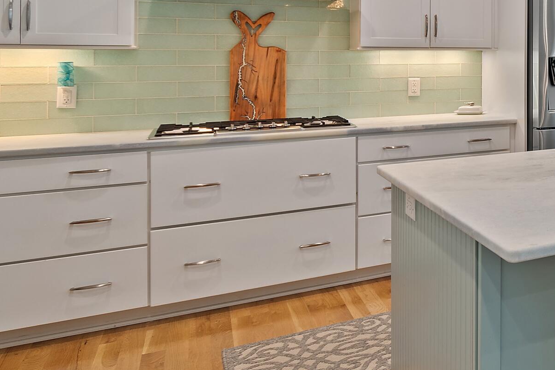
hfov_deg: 36.4
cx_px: 678
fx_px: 617
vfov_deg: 32.1
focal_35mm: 40
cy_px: 54
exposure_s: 1/2.5
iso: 100
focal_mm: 11
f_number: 4.8
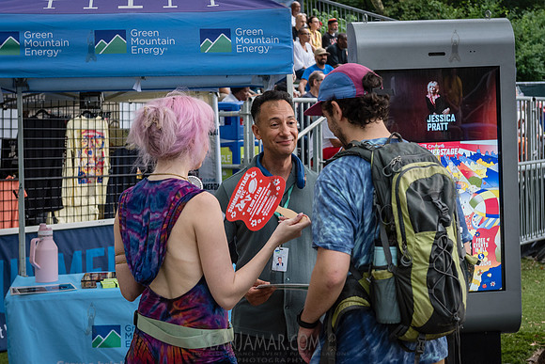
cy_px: 128
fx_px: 1022
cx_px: 253
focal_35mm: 67
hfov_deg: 29.9
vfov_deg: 20.1
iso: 1000
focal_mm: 52
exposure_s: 1/500
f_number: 4.5
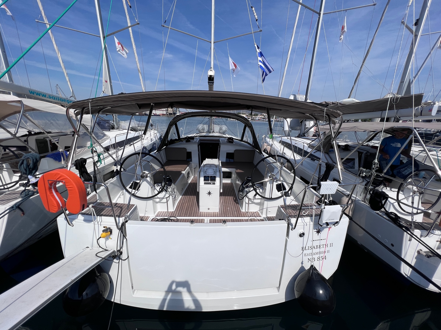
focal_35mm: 13
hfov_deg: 106.2
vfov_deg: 89.9
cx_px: 220
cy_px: 165
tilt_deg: -15.2
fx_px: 166
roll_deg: -2.8
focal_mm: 1.57
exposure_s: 1/3534
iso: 32
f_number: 1.8
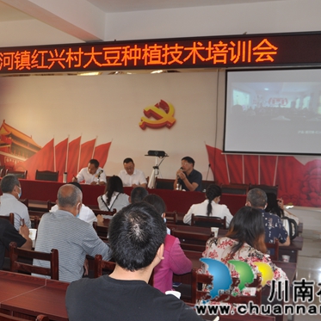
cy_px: 157
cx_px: 112
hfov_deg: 35.1
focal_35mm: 48
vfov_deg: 35.4
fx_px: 504
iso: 200
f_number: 3.8
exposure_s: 1/125
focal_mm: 22
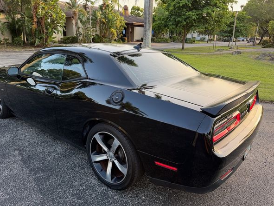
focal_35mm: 26
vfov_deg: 53.0
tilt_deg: -19.0
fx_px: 206
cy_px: 110
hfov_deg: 67.2
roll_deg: -1.2
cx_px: 127
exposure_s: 1/202
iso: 80
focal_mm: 6.76
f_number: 1.78
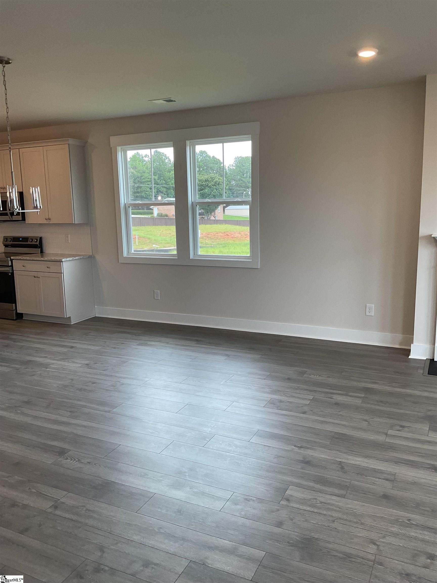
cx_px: 218
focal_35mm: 29
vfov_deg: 61.7
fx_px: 488
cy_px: 292
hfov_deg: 48.2
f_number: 1.8
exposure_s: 1/120
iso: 50
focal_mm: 3
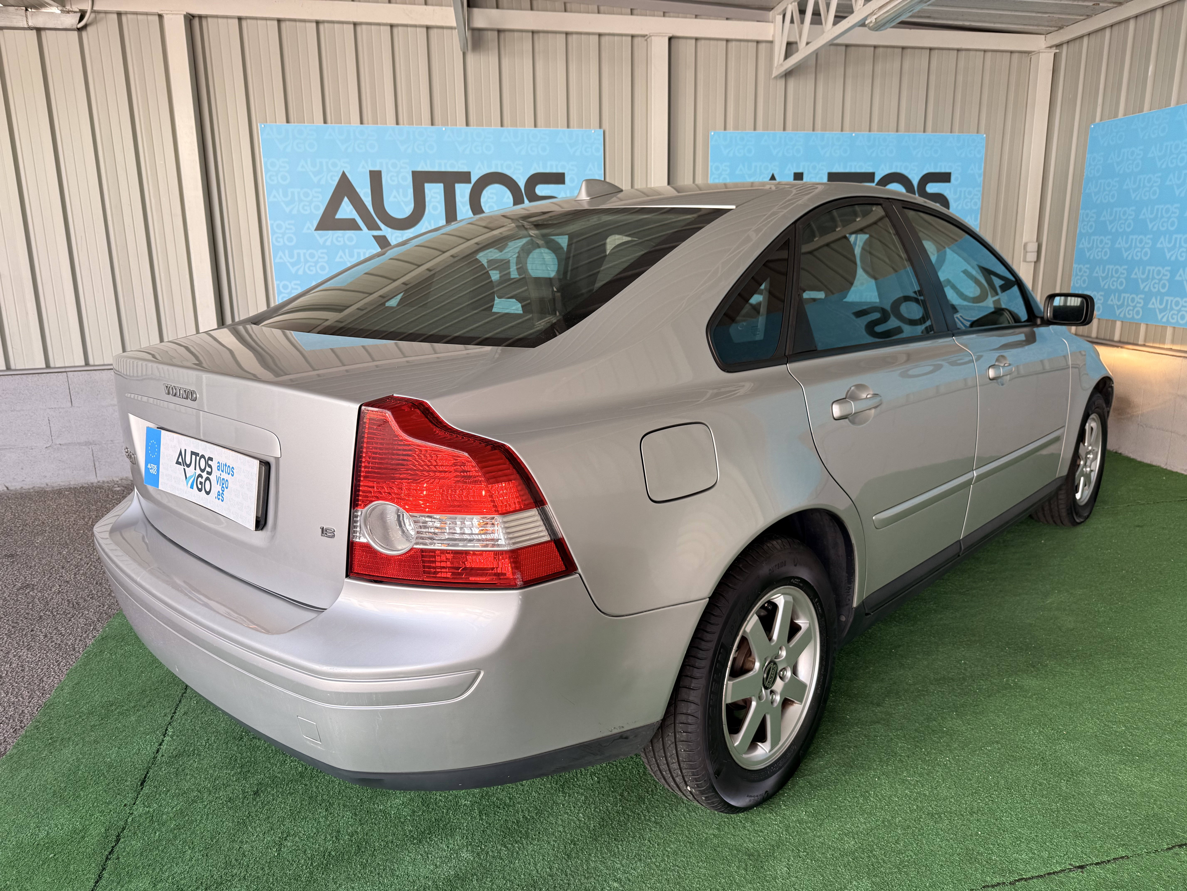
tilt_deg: -12.4
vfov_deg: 56.8
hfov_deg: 71.6
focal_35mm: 24
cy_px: 446
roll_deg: +1.3
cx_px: 594
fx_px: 823
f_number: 1.78
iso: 80
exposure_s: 1/195
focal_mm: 6.76
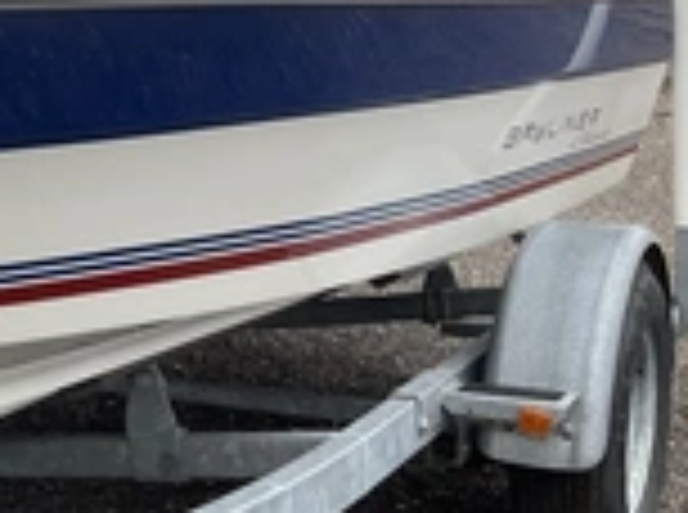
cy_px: 225
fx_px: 1507
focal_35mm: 76
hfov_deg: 23.4
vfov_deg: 19.3
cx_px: -153
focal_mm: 3
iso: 25
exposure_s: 1/1848
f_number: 1.8
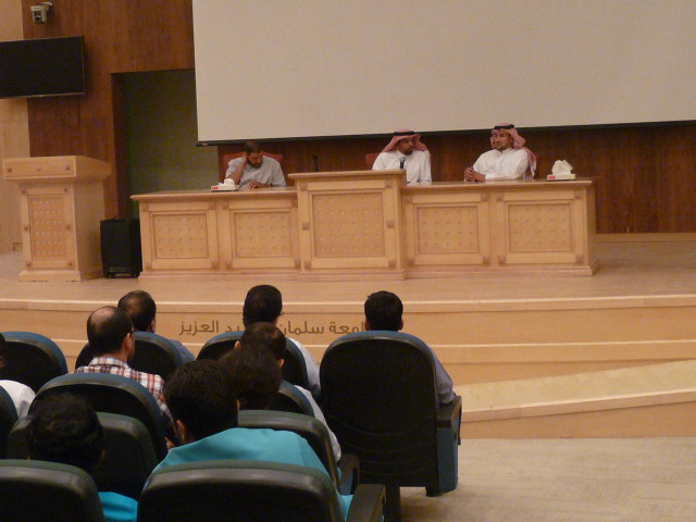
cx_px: 348
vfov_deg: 21.3
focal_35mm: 69
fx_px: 1387
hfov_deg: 28.2
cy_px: 261
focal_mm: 7.1
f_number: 3
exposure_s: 1/15
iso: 400
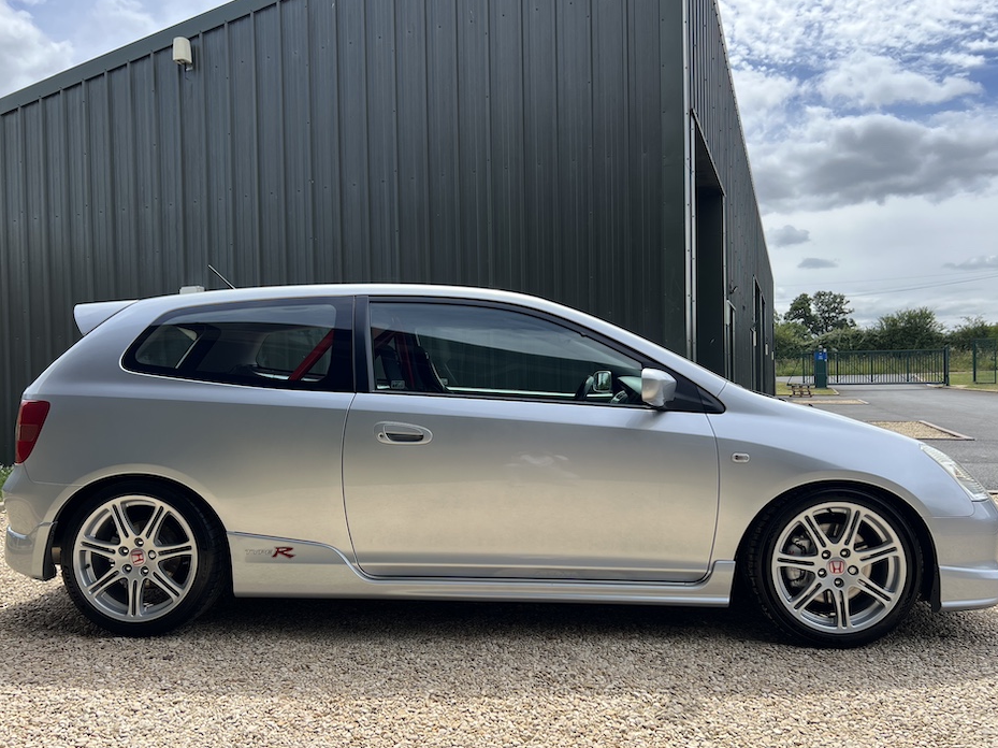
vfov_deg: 49.7
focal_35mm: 28
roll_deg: +1.1
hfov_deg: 63.5
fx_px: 807
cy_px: 382
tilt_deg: -1.3
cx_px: 498
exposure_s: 1/2513
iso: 50
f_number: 1.5
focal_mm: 5.7
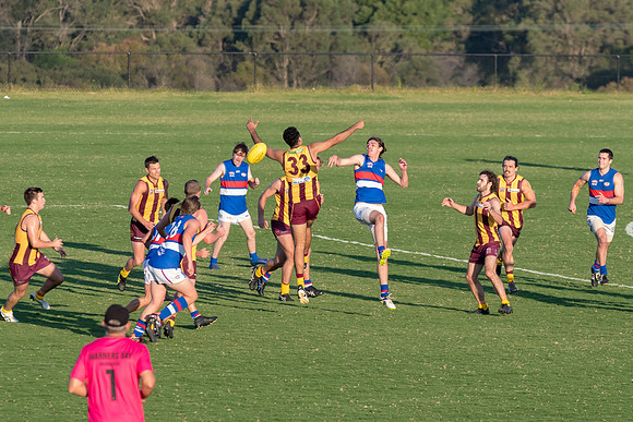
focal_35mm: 396
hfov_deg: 5.2
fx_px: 6956
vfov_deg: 3.5
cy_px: 211
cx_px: 316
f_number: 7.1
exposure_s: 1/800
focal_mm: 260
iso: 800
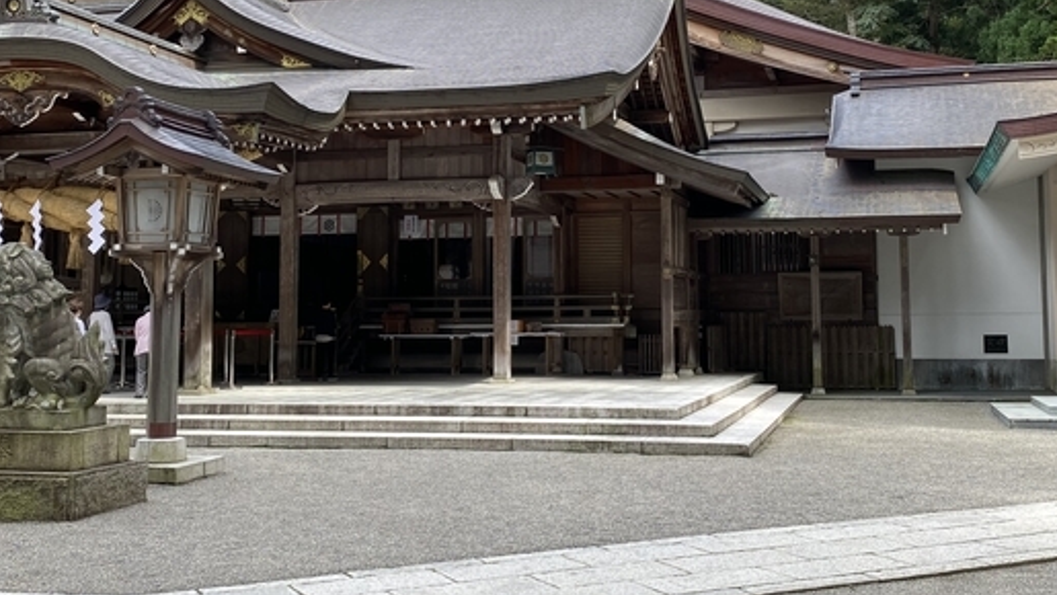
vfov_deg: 27.0
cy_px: 215
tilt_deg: +4.7
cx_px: 562
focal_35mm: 44
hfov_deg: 46.4
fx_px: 1234
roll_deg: +0.3
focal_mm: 4.25
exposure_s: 1/630
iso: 32
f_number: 1.8
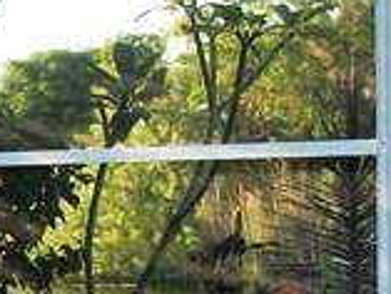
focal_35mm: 209
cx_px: -72
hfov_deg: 9.3
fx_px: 2363
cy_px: 334
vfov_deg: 7.1
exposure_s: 1/160
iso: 80
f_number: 2.9
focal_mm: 5.7
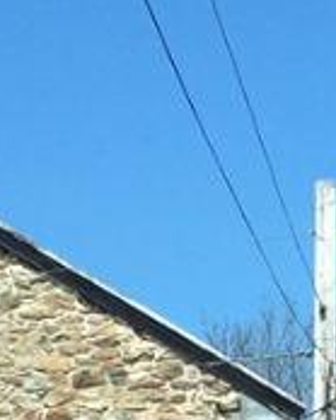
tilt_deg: +3.7
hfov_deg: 6.5
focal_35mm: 234
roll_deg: +3.8
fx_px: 2911
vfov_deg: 8.1
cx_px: 517
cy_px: 681
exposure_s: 1/1163
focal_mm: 4.15
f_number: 2.2
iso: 32
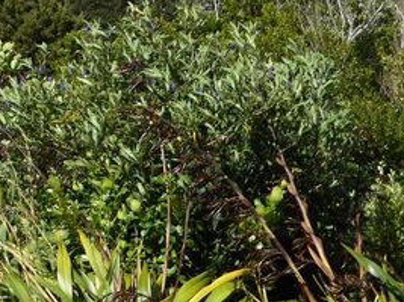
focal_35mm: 108
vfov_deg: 13.5
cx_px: -166
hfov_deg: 16.8
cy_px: 5
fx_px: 1260
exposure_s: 1/640
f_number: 3.7
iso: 80
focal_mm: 6.3
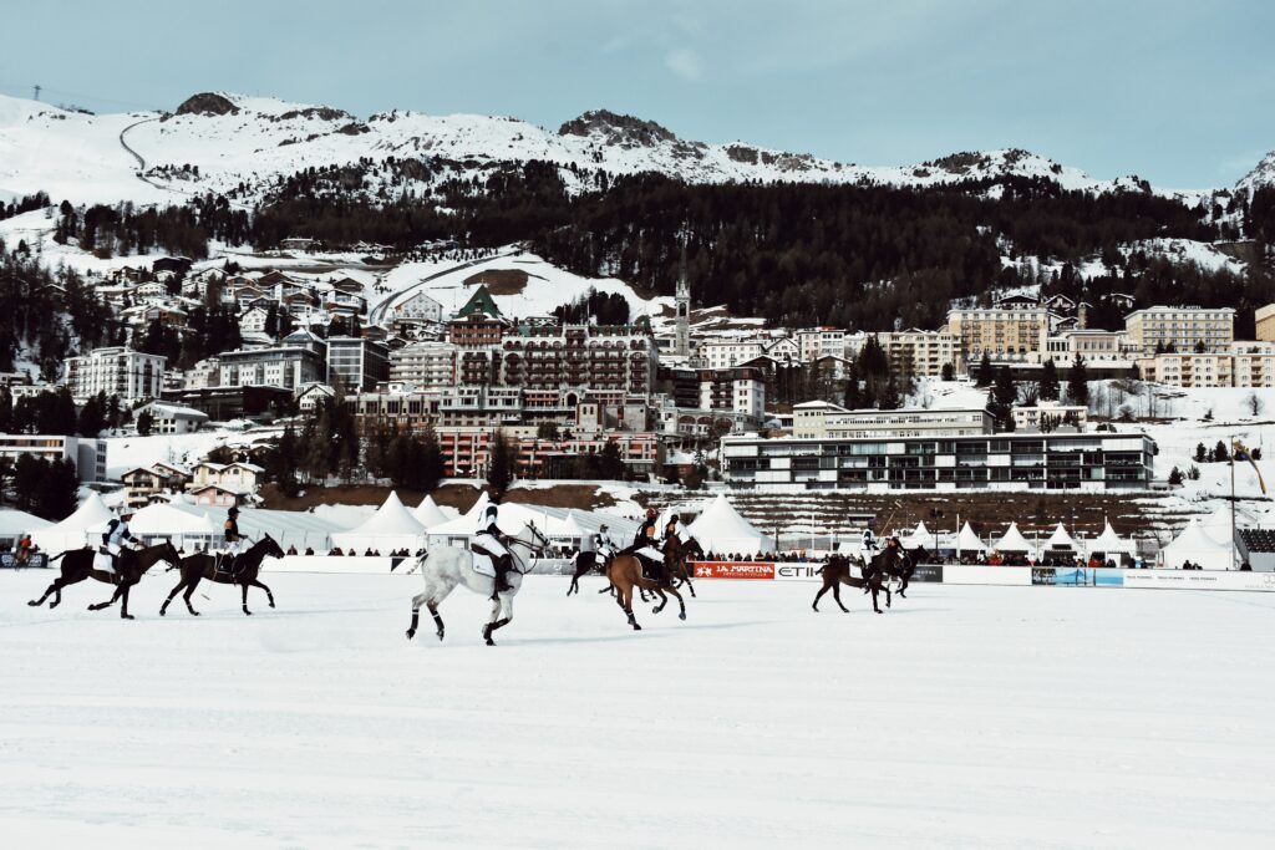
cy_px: 425
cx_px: 638
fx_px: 1434
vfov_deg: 33.0
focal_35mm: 40
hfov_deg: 47.9
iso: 400
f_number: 7.1
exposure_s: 1/2000
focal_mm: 27
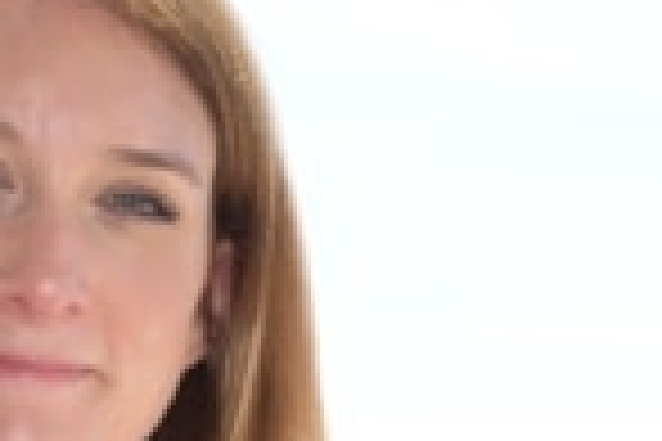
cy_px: 662
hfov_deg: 11.2
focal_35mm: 184
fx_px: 3383
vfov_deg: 7.3
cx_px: 414
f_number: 6.3
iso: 100
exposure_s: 1/200
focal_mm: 30
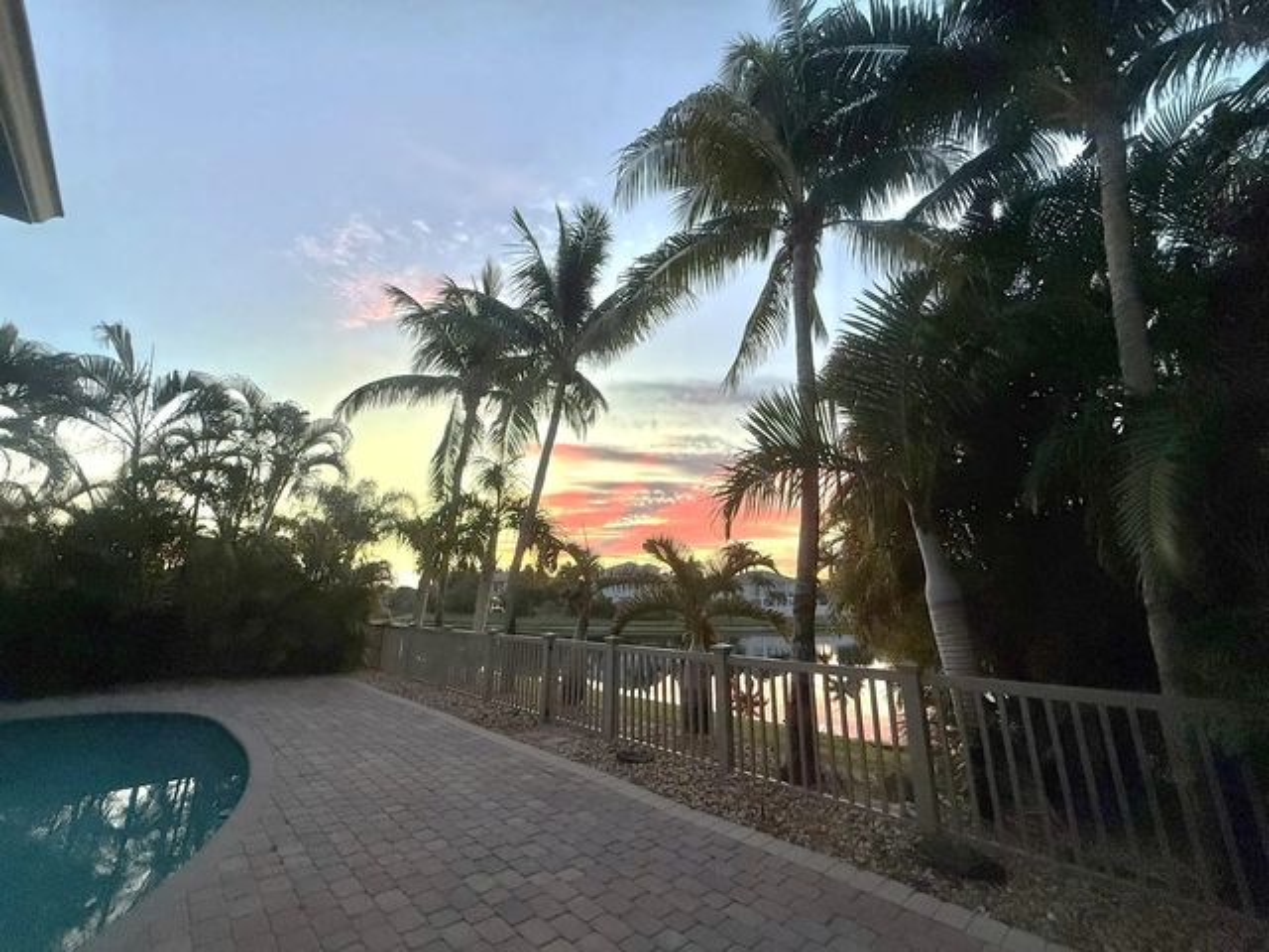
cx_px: 634
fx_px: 513
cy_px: 476
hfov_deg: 102.1
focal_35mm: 14
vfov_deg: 85.7
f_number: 2.2
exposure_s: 1/99
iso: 250
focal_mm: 2.22
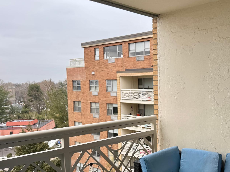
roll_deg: +0.6
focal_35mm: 39
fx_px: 259
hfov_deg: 46.4
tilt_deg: -5.2
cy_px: 110
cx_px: 168
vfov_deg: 36.6
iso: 80
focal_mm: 6.76
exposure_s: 1/678
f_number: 1.78
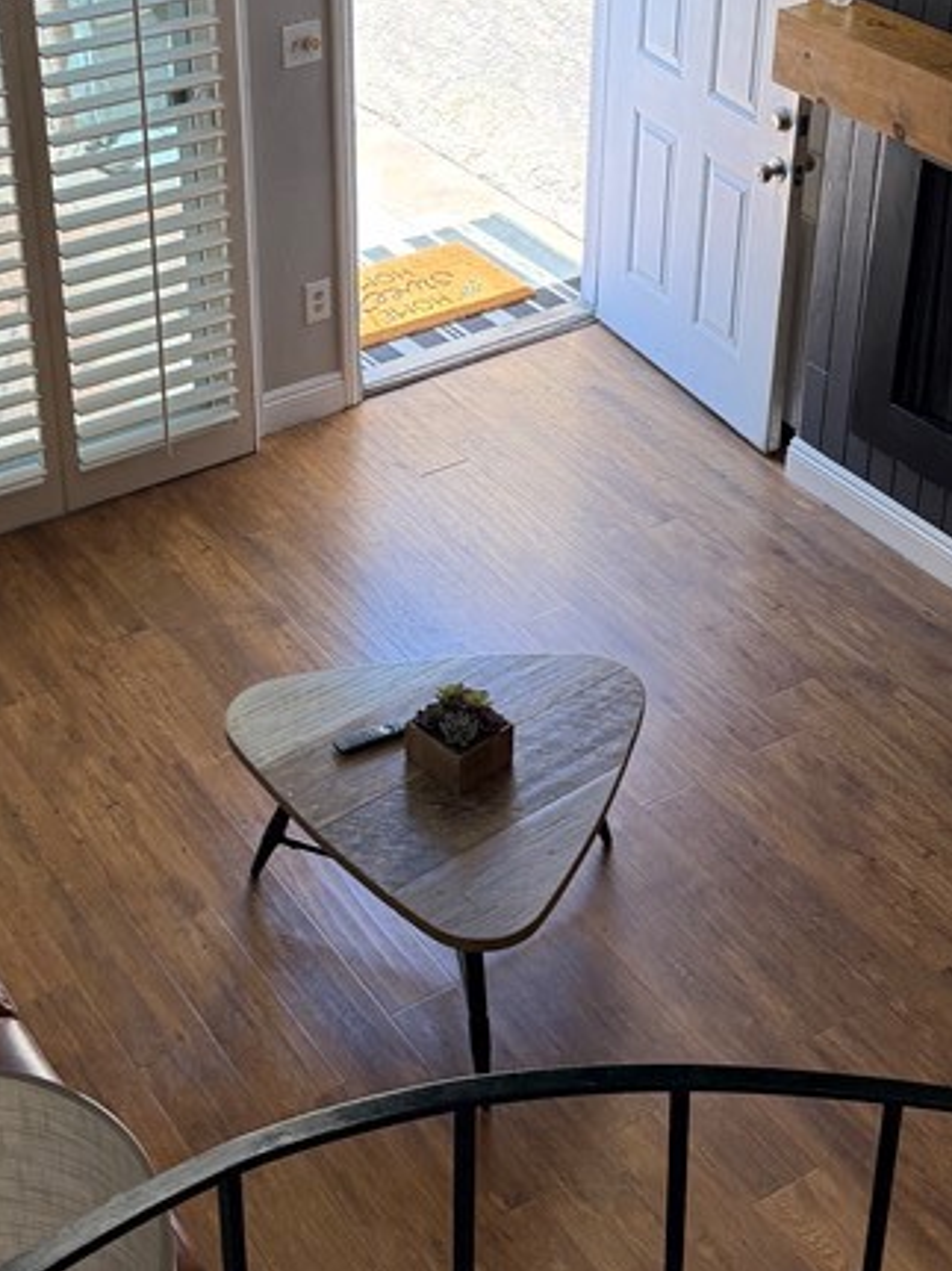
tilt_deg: -28.5
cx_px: 416
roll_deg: -0.5
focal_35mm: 57
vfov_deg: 33.2
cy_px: 342
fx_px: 2091
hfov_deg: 25.6
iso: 100
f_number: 1.78
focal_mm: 6.76
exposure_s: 1/228
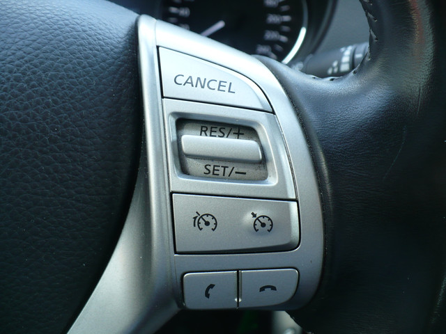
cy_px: 167
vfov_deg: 38.7
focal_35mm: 37
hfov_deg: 50.1
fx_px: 477
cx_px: 223
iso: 100
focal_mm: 6.1
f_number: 2.8
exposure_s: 1/60
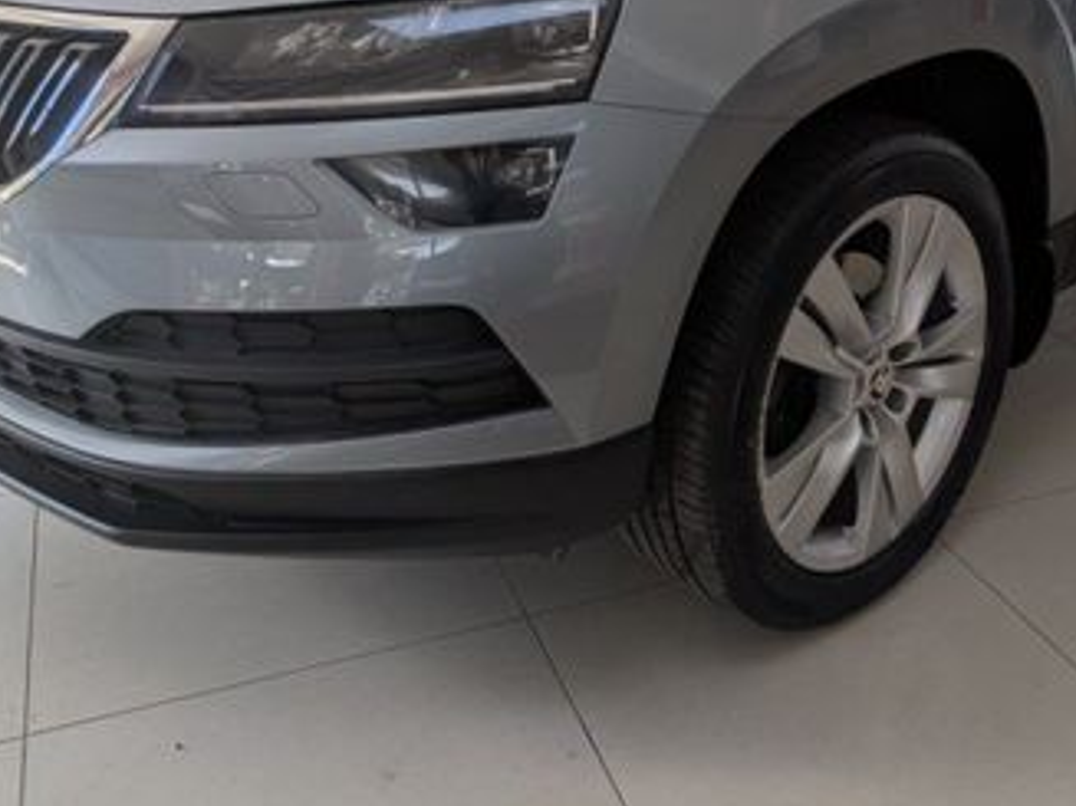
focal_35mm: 44
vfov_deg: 31.8
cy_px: 135
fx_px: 1367
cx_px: 698
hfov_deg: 42.5
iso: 19
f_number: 1.68
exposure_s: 1/1312
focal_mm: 6.9
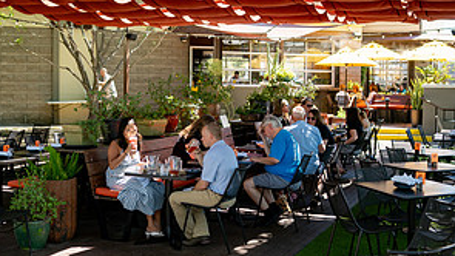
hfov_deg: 37.2
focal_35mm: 56
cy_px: 103
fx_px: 676
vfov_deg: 21.4
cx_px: 227
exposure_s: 1/400
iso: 100
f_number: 2.8
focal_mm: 35
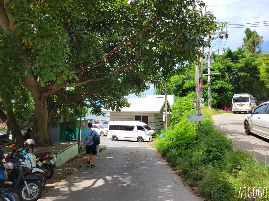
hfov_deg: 65.3
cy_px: 98
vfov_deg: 51.3
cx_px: 130
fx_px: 210
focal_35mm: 27
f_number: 1.8
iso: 40
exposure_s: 1/1186
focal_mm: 5.4
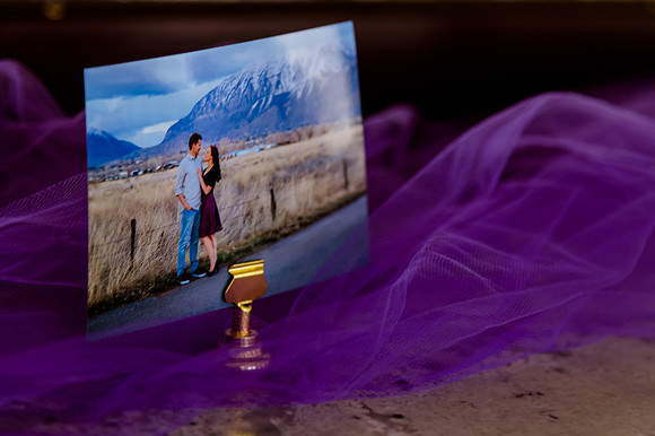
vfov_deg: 11.2
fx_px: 2216
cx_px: 370
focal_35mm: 122
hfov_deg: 16.8
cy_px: 190
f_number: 4
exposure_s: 1/100
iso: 1000
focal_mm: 100
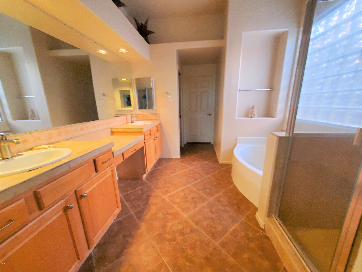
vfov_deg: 89.9
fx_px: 136
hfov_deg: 106.2
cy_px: 136
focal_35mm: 13
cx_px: 181
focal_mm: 1.8
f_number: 2.2
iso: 500
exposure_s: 1/39
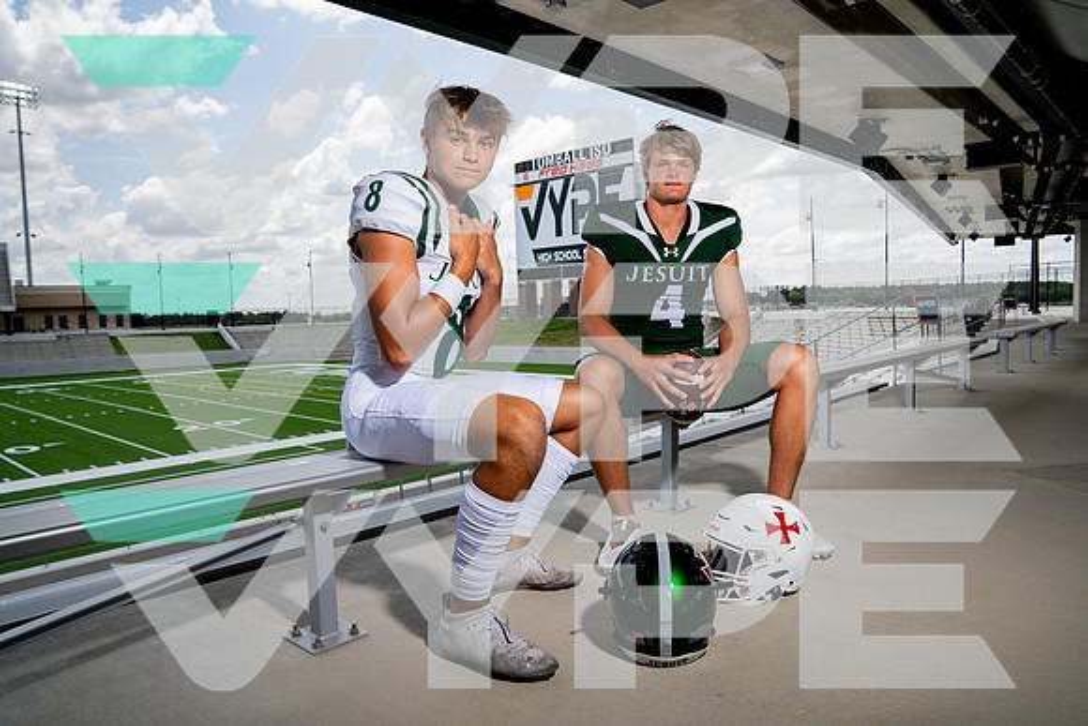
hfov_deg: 73.7
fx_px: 725
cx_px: 544
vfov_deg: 53.2
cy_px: 363
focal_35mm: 24
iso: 100
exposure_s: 1/250
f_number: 6.3
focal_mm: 24
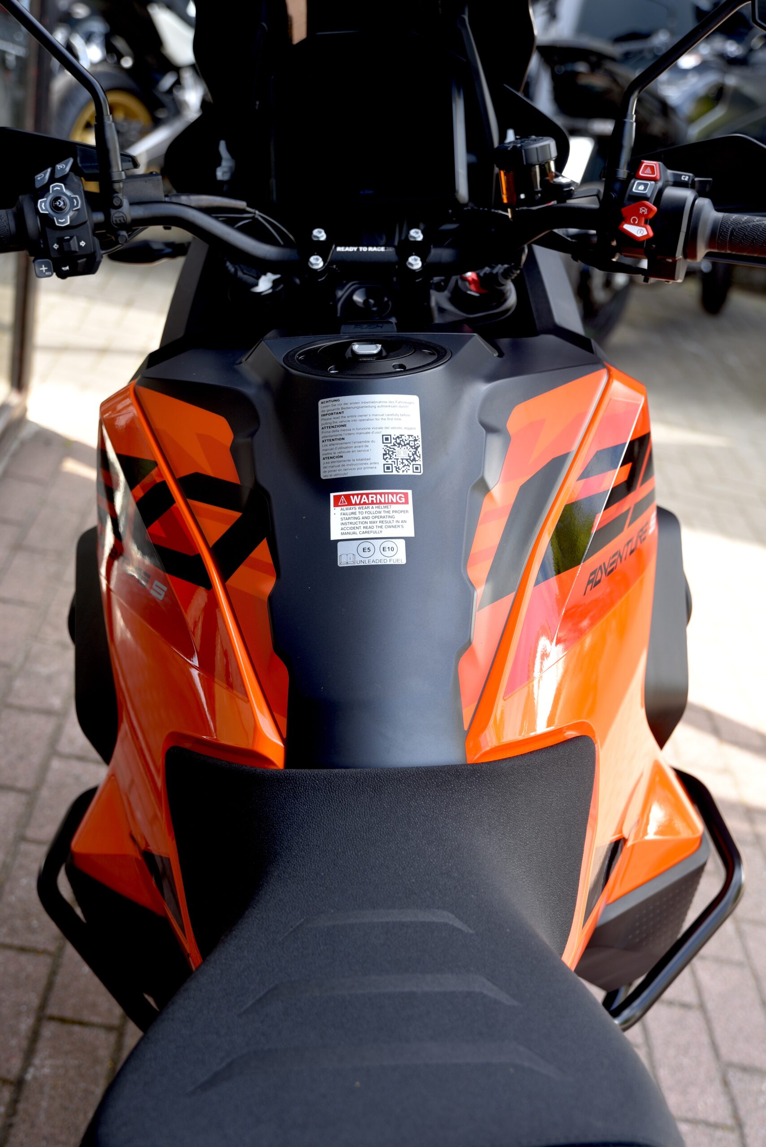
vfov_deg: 44.5
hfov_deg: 30.5
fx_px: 1403
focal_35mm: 44
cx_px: 383
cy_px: 574
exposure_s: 1/60
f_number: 4
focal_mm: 44
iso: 100
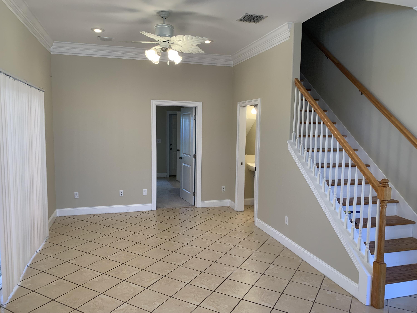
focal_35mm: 26
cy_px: 156
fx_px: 313
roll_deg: -1.1
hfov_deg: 67.3
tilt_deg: -6.2
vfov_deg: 53.1
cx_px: 208
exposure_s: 1/60
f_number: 1.8
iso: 64
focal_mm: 4.25
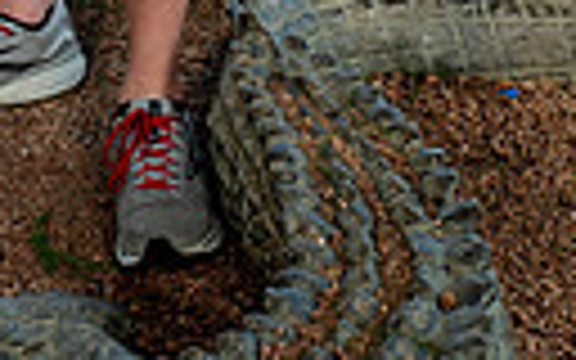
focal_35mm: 165
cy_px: -644
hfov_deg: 12.6
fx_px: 2590
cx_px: 50
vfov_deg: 7.2
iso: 125
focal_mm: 46
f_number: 7.1
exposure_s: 1/200
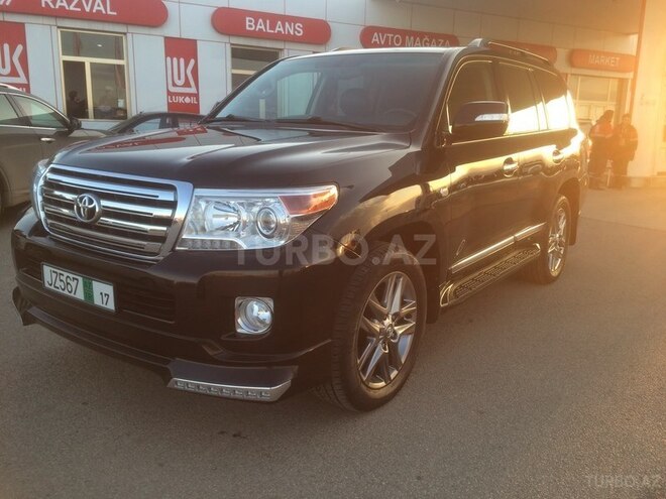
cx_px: 333
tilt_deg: -11.6
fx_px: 558
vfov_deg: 48.2
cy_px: 250
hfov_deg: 61.7
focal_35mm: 29
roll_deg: -3.7
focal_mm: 4.15
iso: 32
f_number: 2.2
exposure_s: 1/114
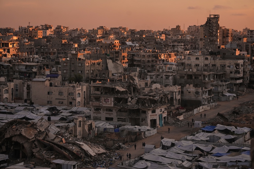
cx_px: 127
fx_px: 705
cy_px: 84
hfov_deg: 20.4
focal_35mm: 100
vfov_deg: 13.7
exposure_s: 1/1250
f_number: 5
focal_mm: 100
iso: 400
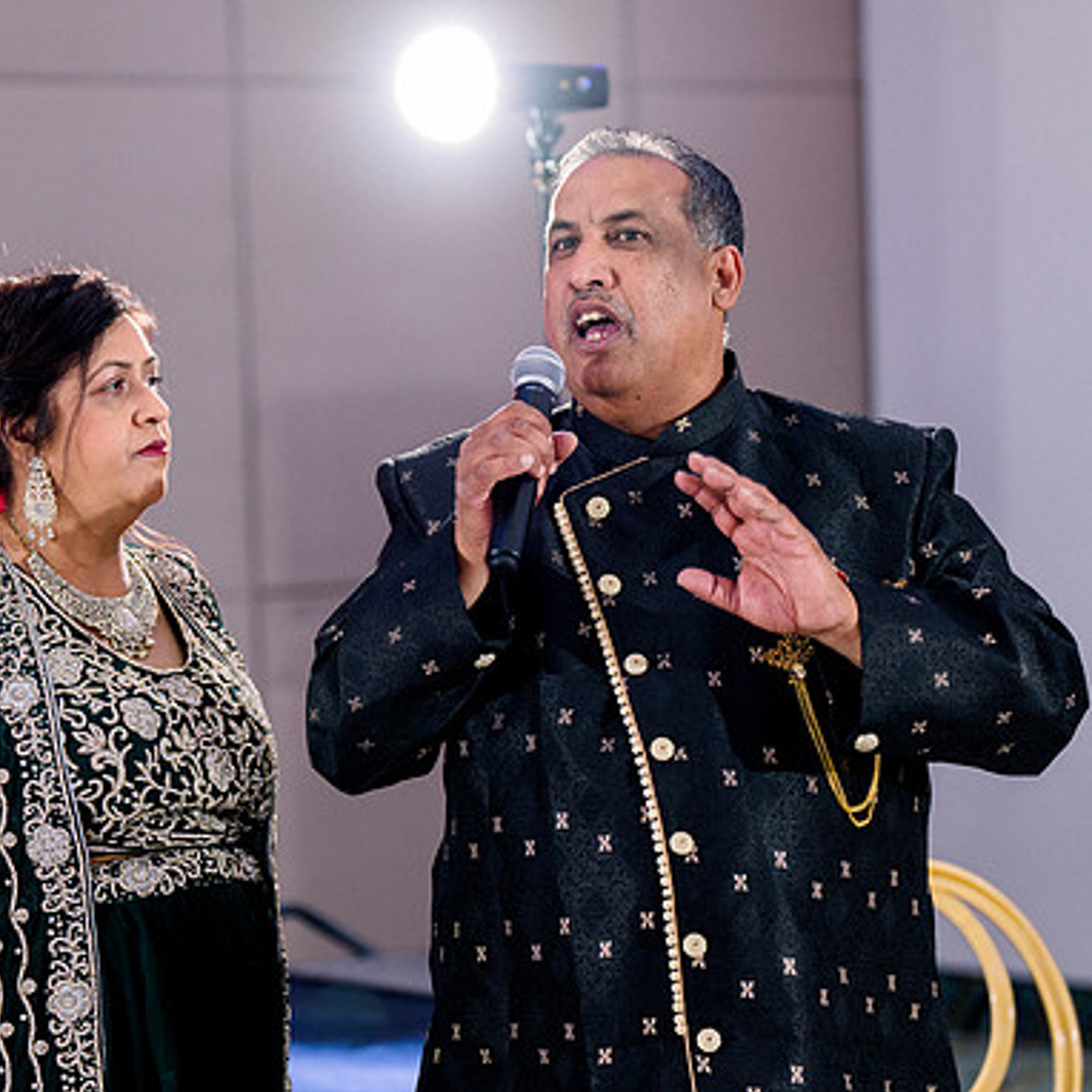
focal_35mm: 133
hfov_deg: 13.1
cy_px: 542
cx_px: 415
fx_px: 4747
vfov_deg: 13.1
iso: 1000
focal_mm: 103
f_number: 2.8
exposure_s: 1/200
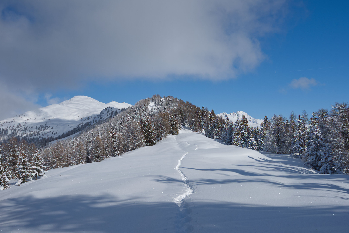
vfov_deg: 37.9
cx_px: 174
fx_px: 339
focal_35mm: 35
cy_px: 116
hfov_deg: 54.4
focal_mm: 35
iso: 200
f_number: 8
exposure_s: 1/800
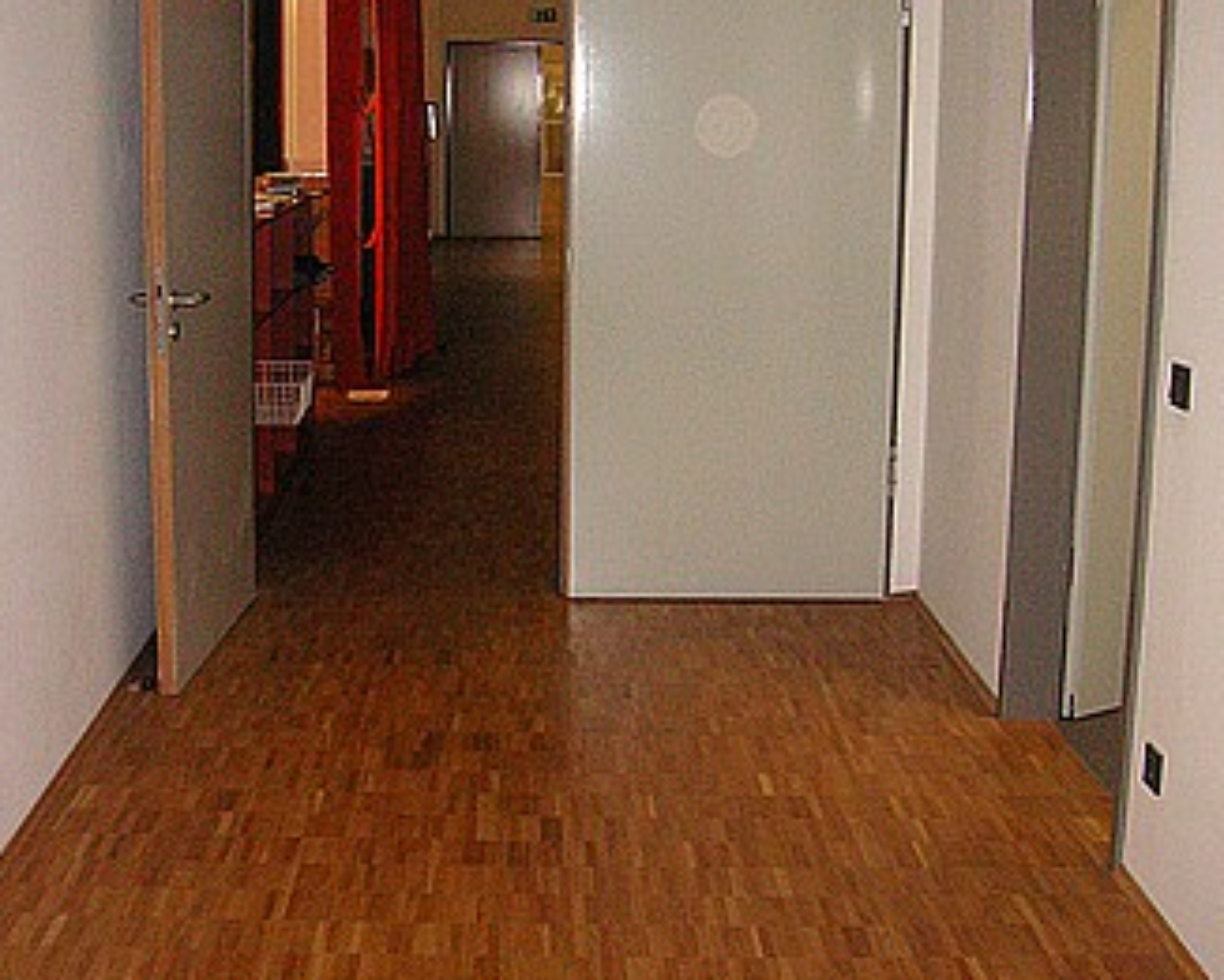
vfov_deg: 29.7
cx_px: 466
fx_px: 1848
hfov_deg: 36.5
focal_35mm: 51
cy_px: 422
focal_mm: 6.1
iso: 160
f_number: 2.8
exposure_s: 1/45
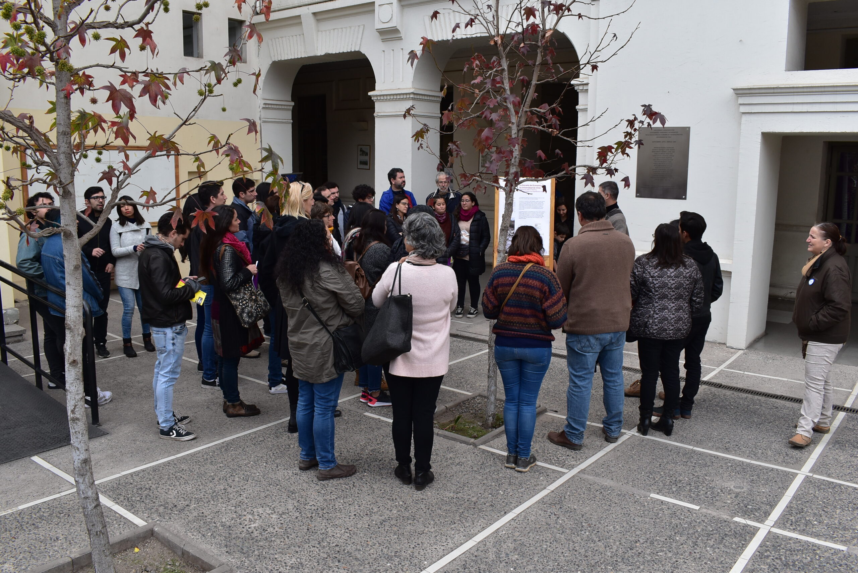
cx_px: 429
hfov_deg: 61.9
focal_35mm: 30
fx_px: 716
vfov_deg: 43.7
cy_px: 286
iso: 400
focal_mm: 20
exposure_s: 1/200
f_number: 10
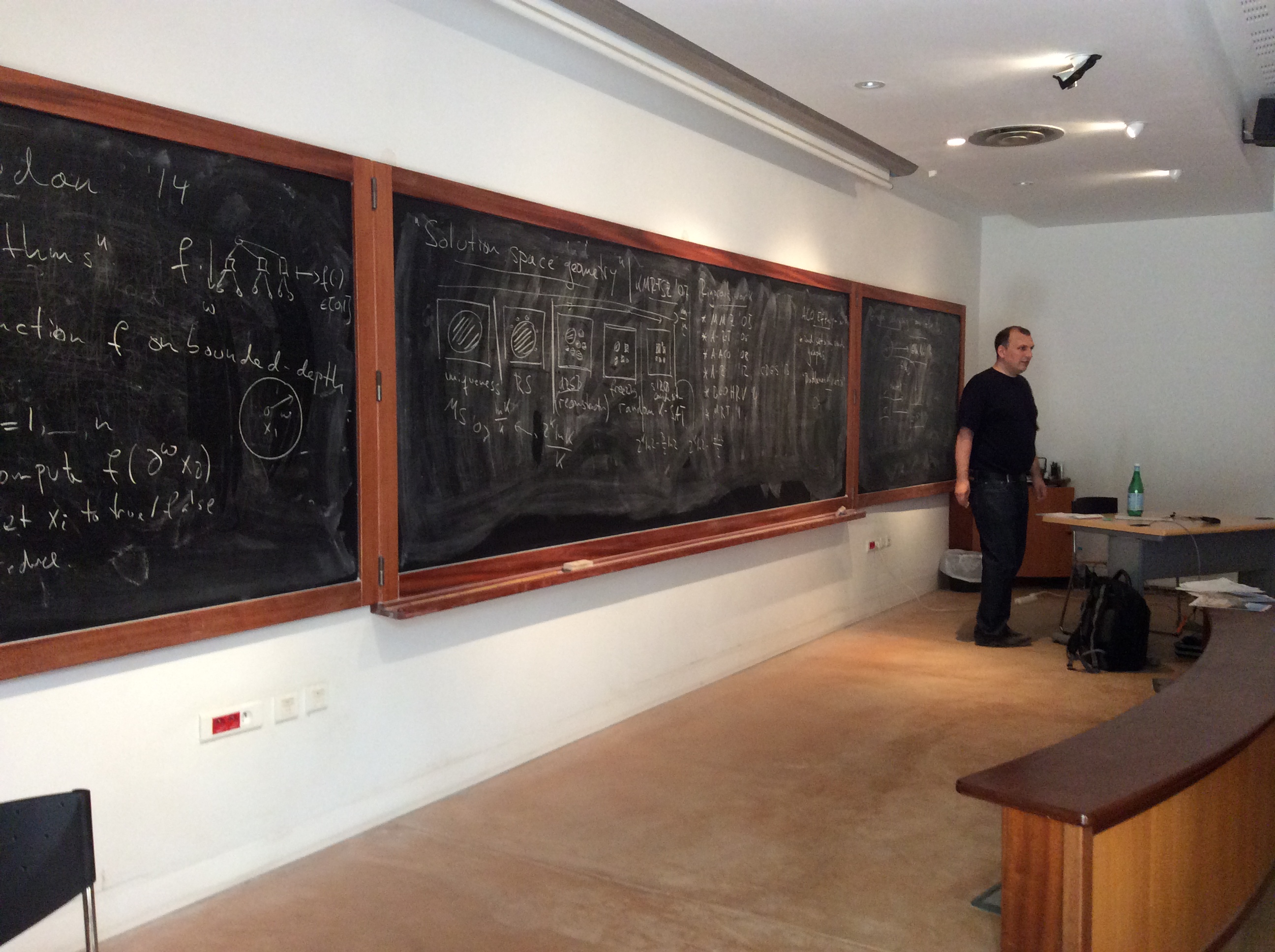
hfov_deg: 55.4
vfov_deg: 42.8
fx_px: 1214
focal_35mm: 33
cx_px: 638
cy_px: 476
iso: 160
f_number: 2.4
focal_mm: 3.3
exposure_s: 1/24
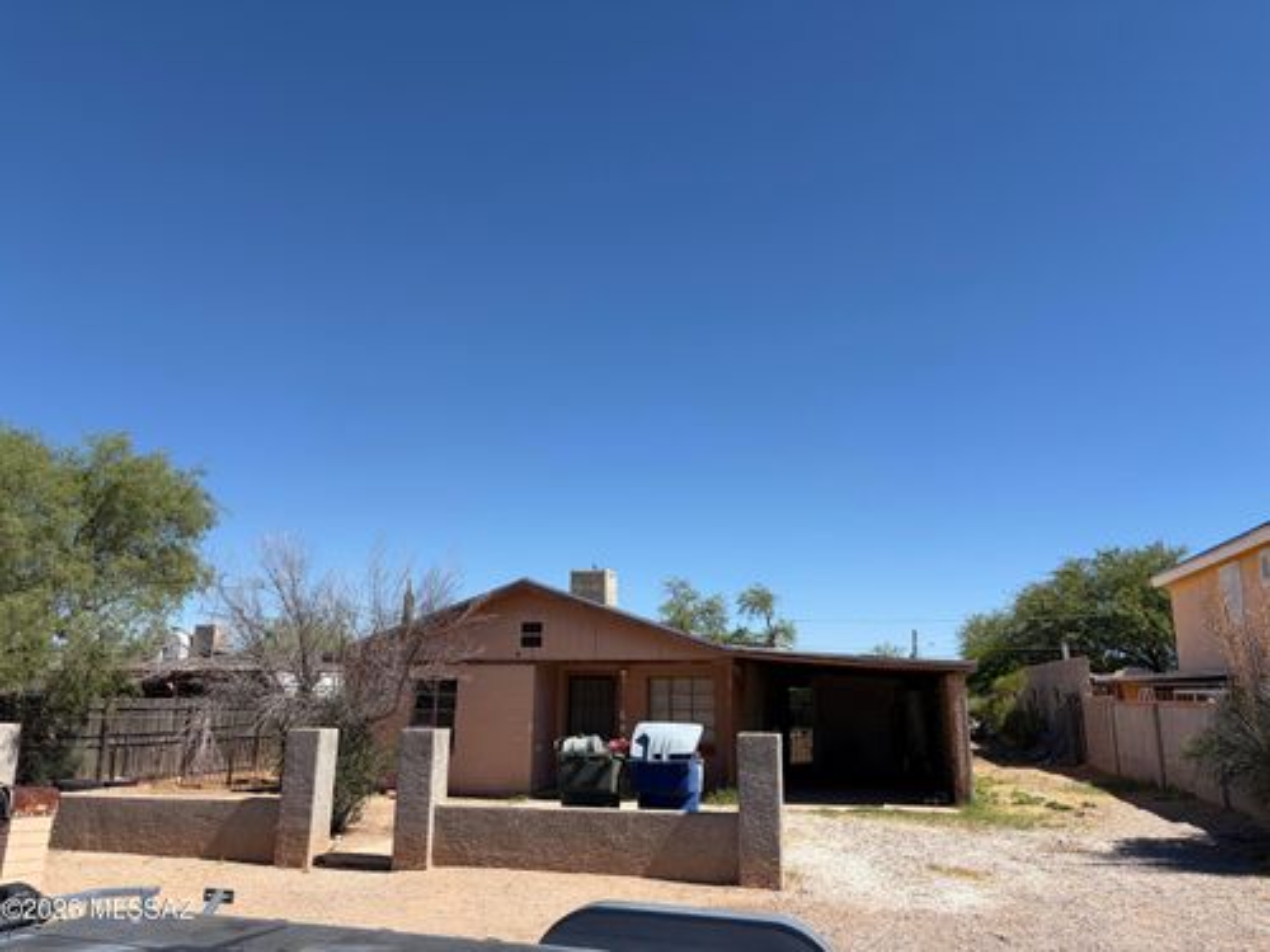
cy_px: 476
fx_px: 954
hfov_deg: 67.3
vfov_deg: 53.1
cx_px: 635
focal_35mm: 26
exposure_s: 1/3448
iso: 50
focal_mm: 5.96
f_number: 1.6
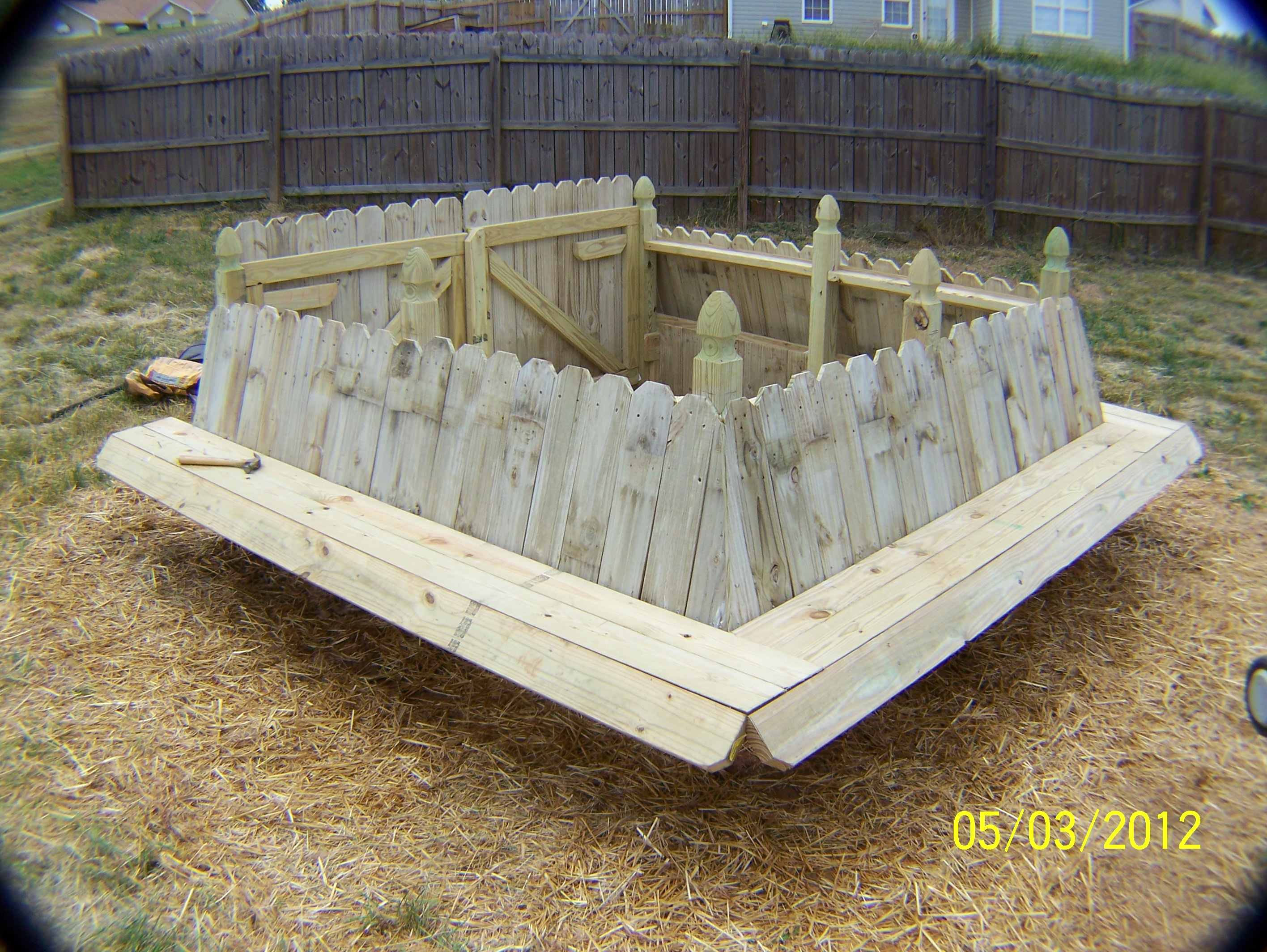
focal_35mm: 38
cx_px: 634
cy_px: 476
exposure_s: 1/500
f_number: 5.6
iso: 80
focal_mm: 6.3
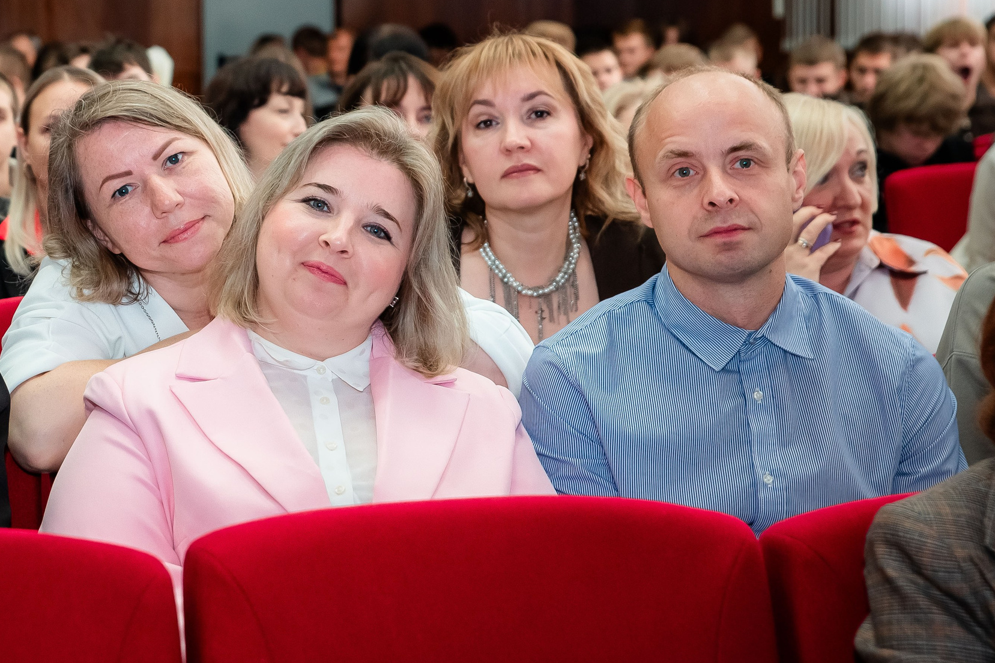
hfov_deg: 19.9
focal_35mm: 101
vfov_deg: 13.5
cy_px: 225
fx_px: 2792
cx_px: 160
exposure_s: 1/125
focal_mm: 55
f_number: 3.5
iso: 1250
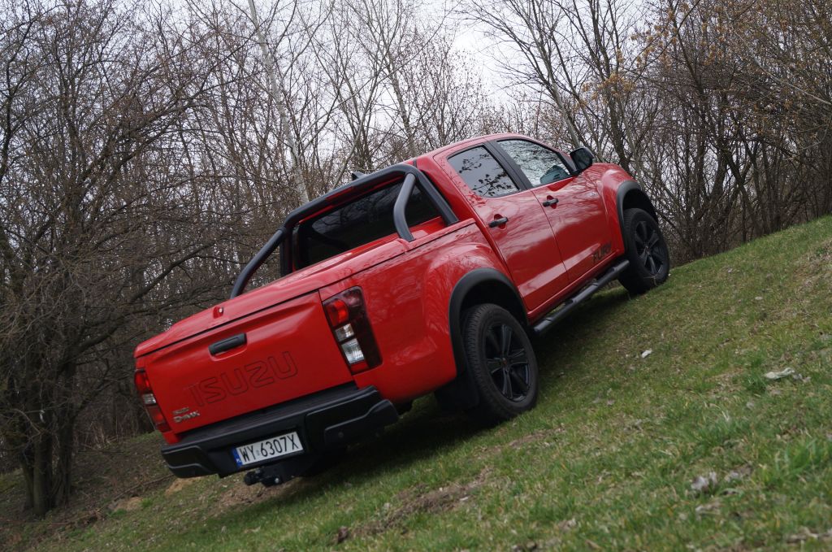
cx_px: 416
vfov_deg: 34.1
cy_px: 276
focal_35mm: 39
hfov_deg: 49.6
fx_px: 900
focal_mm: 26
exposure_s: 1/125
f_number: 6.3
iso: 100
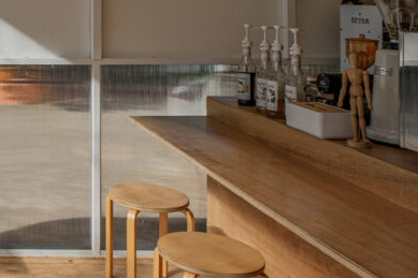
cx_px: -103
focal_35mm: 44
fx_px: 511
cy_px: 10
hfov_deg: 34.2
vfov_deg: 28.8
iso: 160
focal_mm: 10
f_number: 16
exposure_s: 1/60
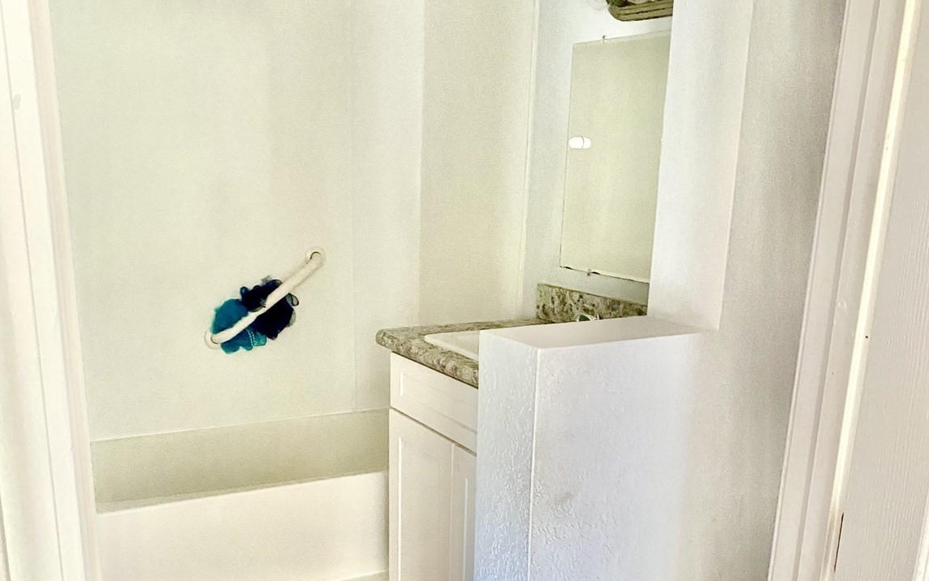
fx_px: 937
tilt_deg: -16.6
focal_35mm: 37
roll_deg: -1.6
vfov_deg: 33.8
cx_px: 466
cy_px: 427
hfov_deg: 52.7
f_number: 1.8
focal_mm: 4.25
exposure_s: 1/57
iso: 500
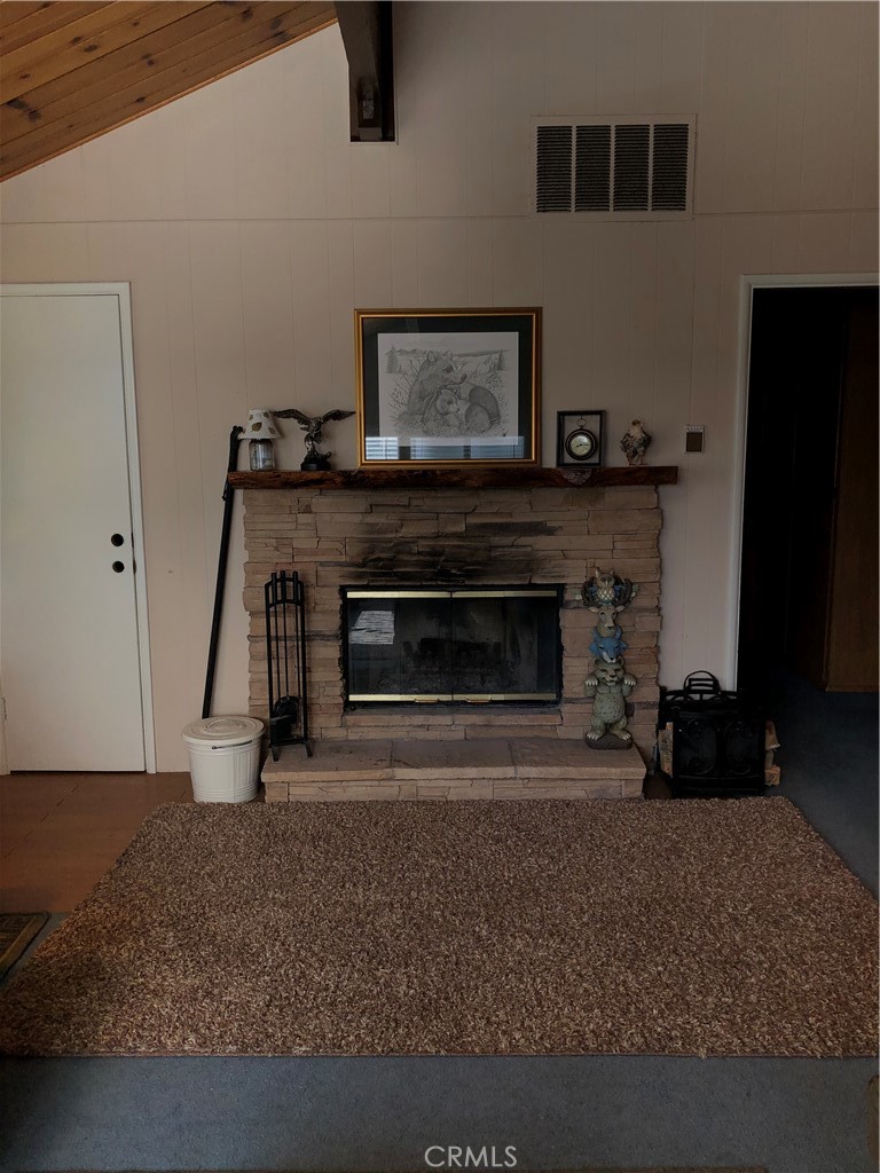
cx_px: 440
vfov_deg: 63.4
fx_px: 949
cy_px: 586
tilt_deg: -9.7
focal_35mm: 28
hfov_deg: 49.7
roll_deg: -0.2
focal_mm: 3.99
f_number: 1.8
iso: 32
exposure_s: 1/120
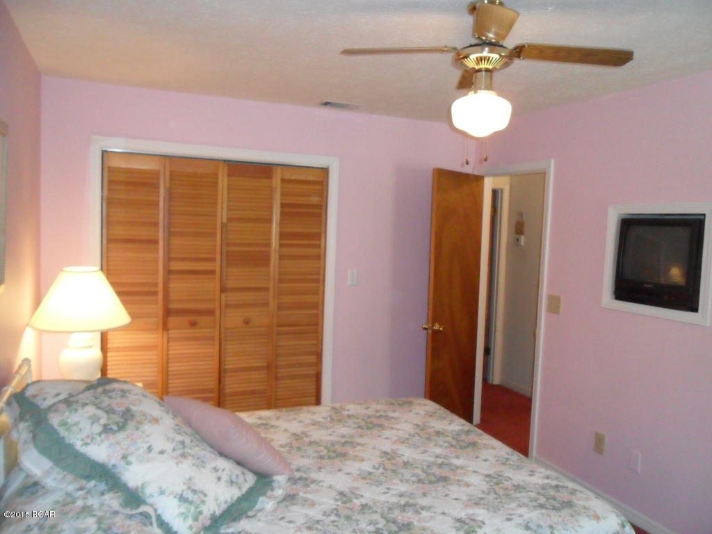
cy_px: 267
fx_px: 555
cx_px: 356
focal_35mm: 27
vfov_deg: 51.4
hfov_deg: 65.3
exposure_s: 1/45
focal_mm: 4.9
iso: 400
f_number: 3.5
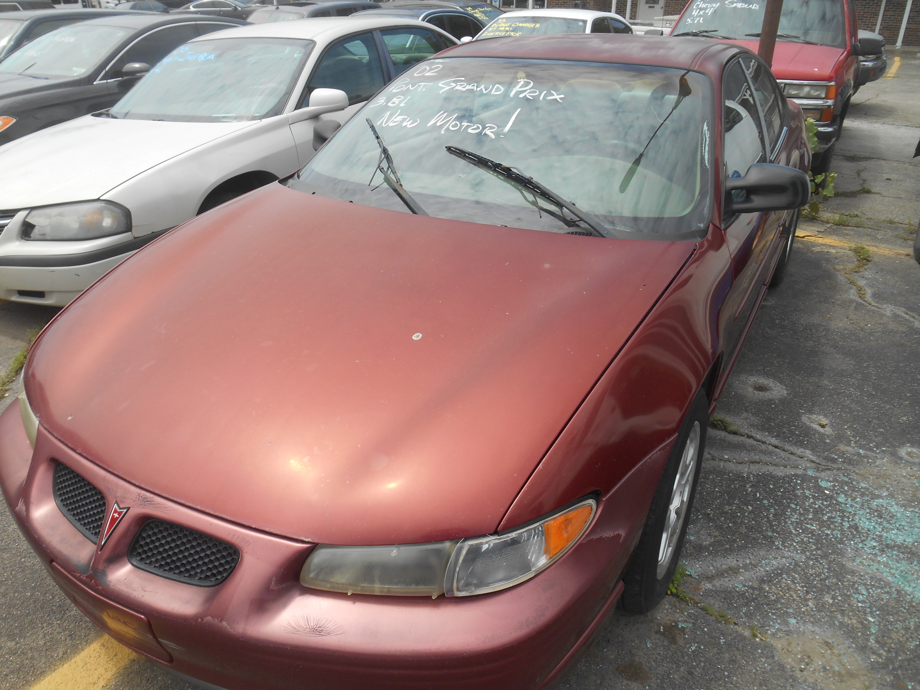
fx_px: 691
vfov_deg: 53.1
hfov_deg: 67.3
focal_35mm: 26
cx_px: 460
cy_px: 345
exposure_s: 1/640
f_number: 3.4
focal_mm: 4.7
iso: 80
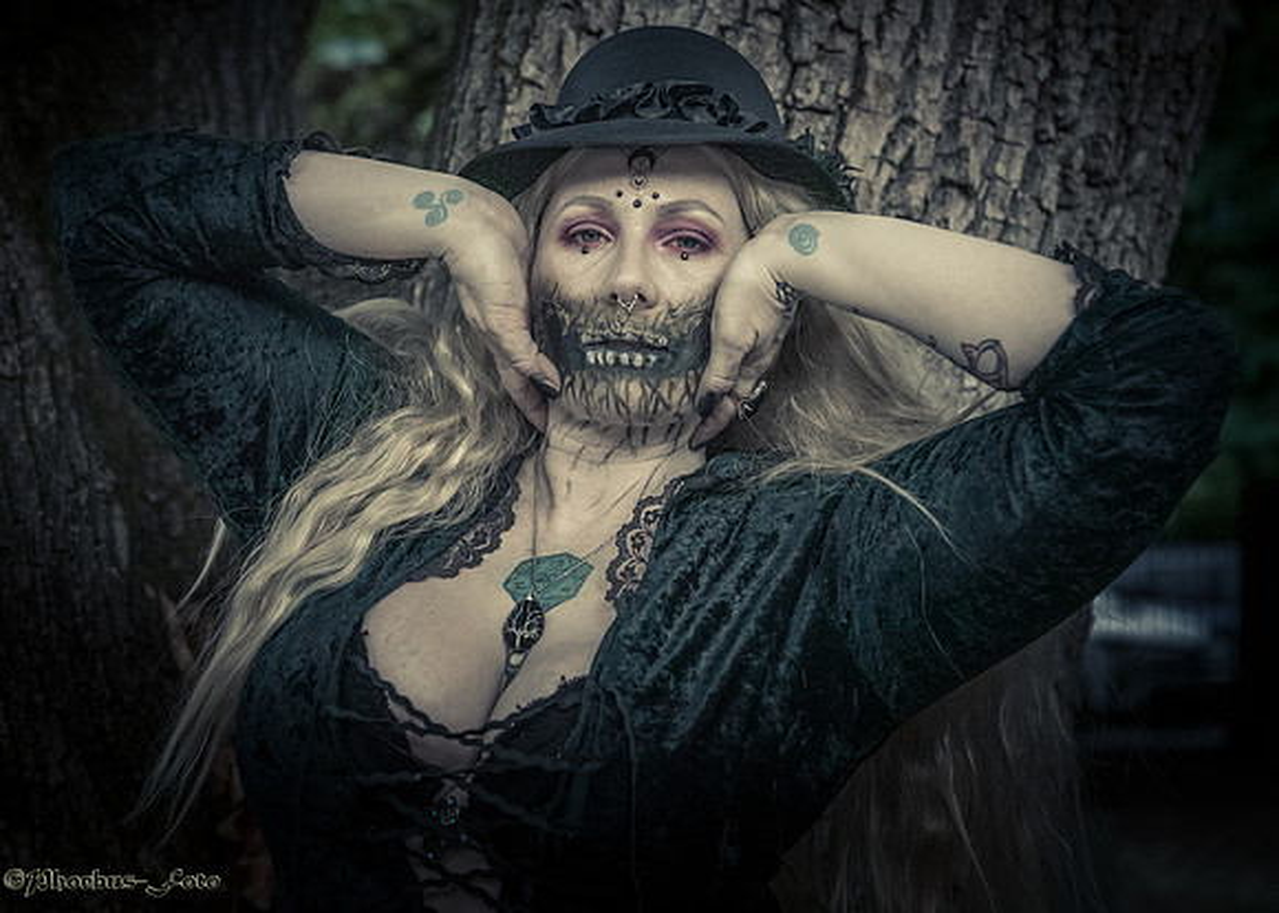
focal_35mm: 66
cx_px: 547
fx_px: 2410
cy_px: 459
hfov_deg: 29.7
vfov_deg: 21.5
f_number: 4.5
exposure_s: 1/320
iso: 12800
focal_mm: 58
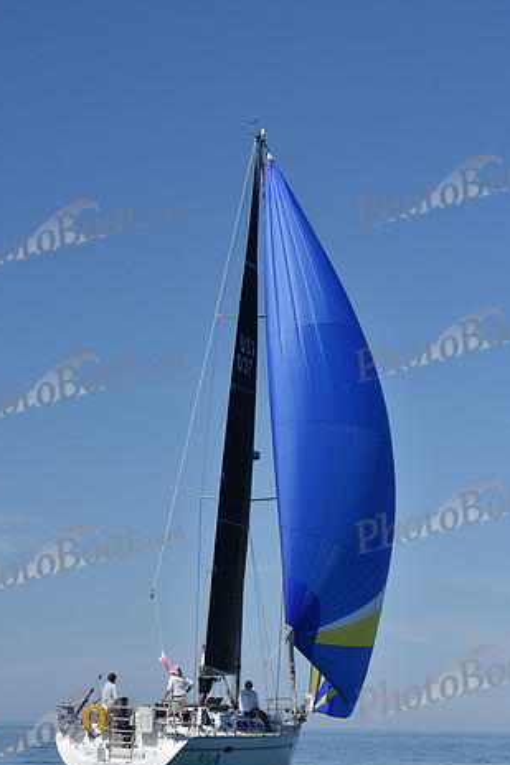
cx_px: 270
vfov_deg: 21.7
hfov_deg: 14.6
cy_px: 449
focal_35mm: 94
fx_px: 1996
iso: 250
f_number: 8
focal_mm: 75
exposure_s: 1/800
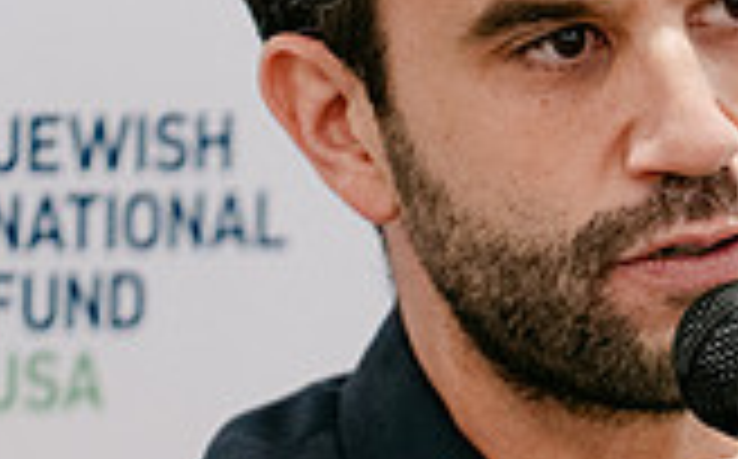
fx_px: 19262
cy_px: 308
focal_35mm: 959
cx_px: 711
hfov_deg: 2.2
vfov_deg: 1.4
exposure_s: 1/125
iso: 640
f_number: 2.8
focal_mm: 197
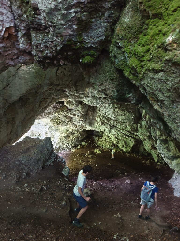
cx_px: 90
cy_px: 120
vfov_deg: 73.9
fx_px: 159
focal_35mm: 23
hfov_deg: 58.9
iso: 640
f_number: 1.63
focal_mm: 8.72
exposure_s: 1/33.3
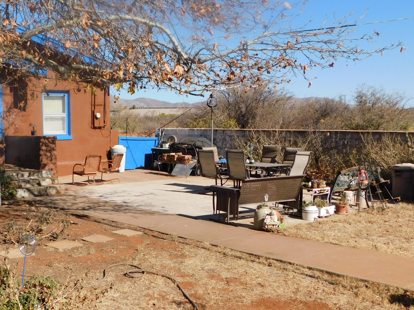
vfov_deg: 32.1
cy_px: 189
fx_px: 538
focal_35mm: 45
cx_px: 106
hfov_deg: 40.9
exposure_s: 1/400
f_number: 6.4
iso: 125
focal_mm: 5.3
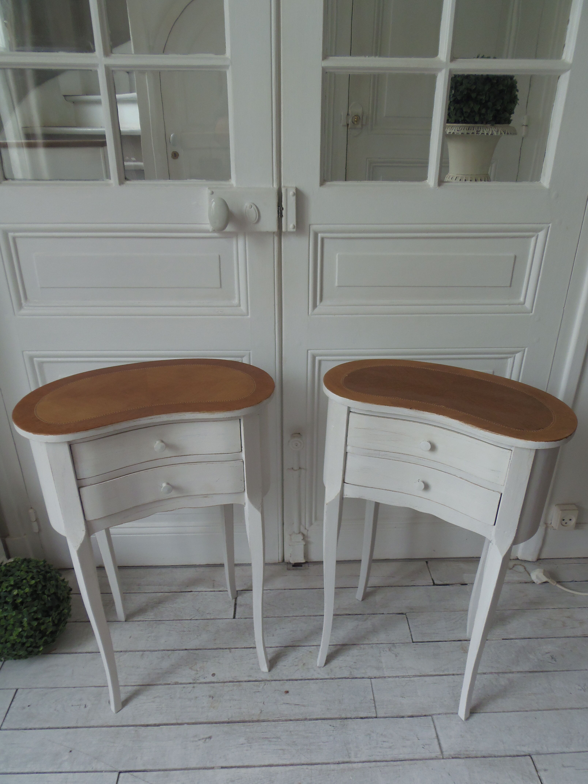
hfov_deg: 56.8
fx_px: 544
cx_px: 294
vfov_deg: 71.6
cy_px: 392
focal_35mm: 24
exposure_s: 1/30
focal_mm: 4.3
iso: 80
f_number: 2.9
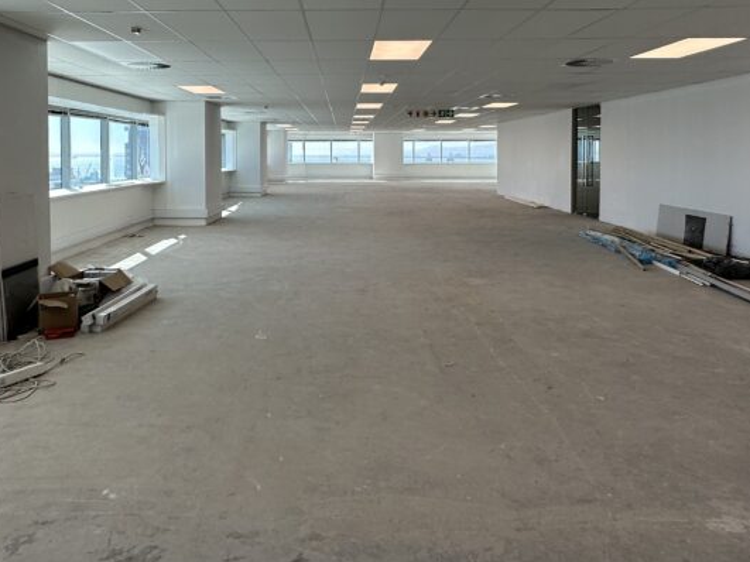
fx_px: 585
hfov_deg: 65.1
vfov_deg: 50.0
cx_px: 331
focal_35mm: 27
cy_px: 169
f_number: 2.2
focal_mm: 2.22
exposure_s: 1/222
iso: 40
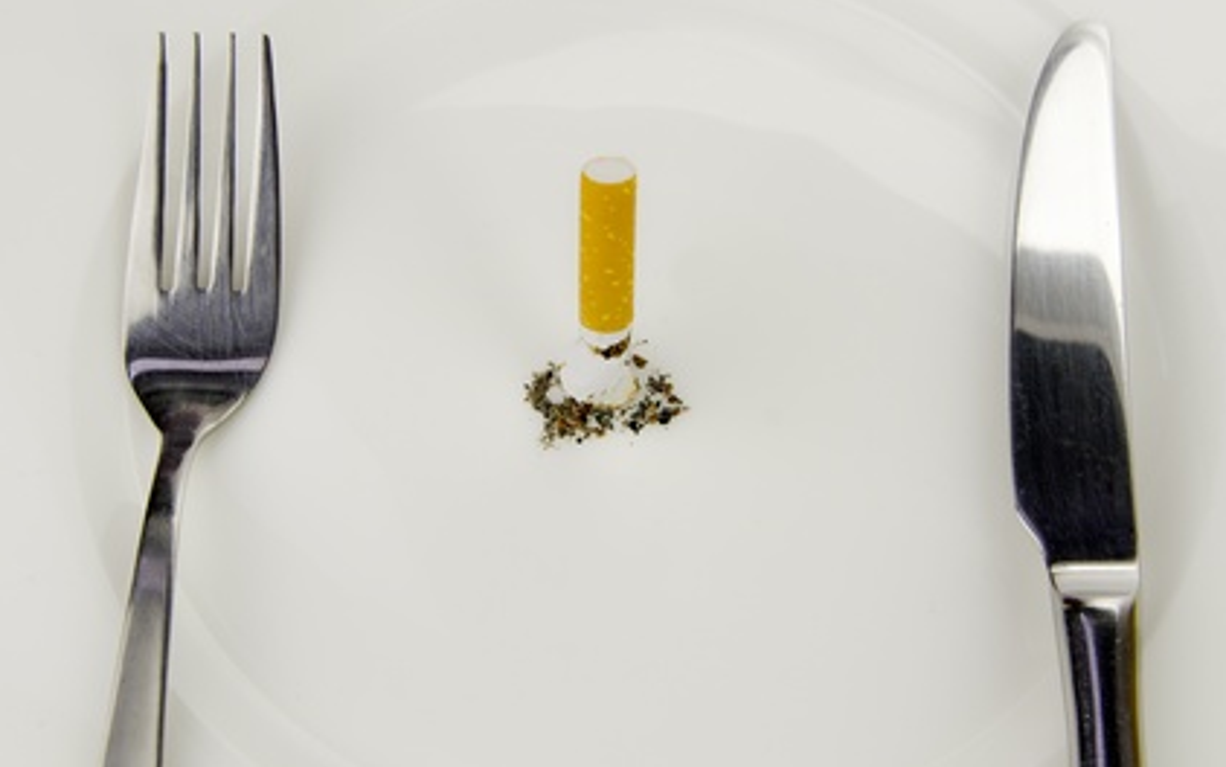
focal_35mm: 77
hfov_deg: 26.8
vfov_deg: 17.0
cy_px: 372
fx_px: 2573
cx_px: 613
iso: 100
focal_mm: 50
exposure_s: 1/13
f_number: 16
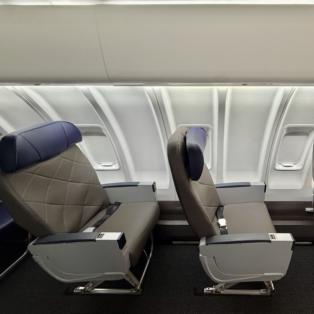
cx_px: 216
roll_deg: -1.2
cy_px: 156
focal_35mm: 17
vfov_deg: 84.0
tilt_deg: -20.4
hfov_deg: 80.4
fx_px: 174
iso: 100
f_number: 2.2
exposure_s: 1/120
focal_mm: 2.22
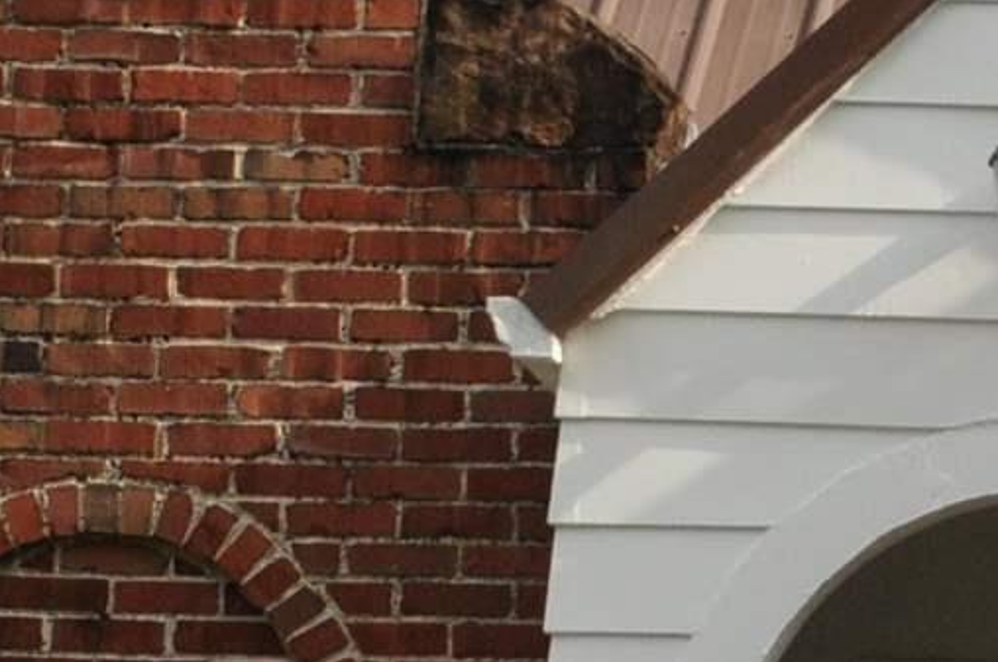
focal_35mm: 381
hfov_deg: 5.4
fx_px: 10545
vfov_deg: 3.6
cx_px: 1442
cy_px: 650
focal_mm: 42
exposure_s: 1/1000
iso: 500
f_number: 9
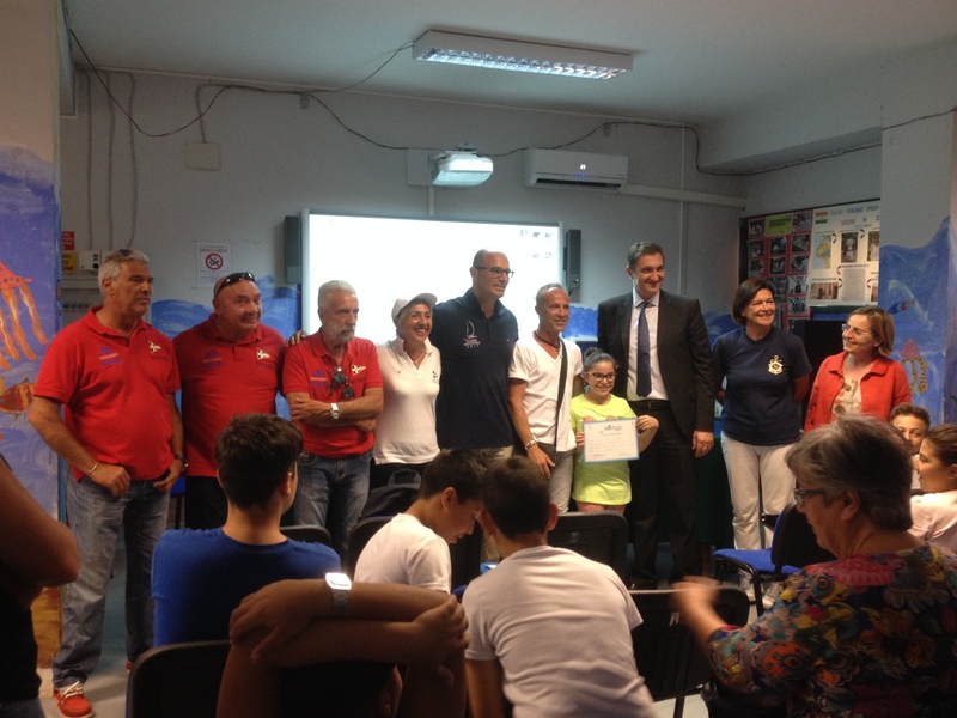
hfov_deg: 52.6
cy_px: 359
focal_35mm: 35
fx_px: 968
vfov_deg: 40.7
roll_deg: -0.8
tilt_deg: -6.3
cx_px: 478
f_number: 2.4
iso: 125
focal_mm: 4.28
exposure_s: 1/20
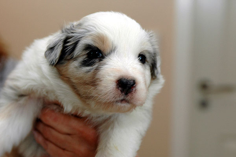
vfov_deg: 17.5
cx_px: 118
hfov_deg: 26.0
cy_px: 78
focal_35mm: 78
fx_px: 511
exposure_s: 1/60
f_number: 5
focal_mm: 52
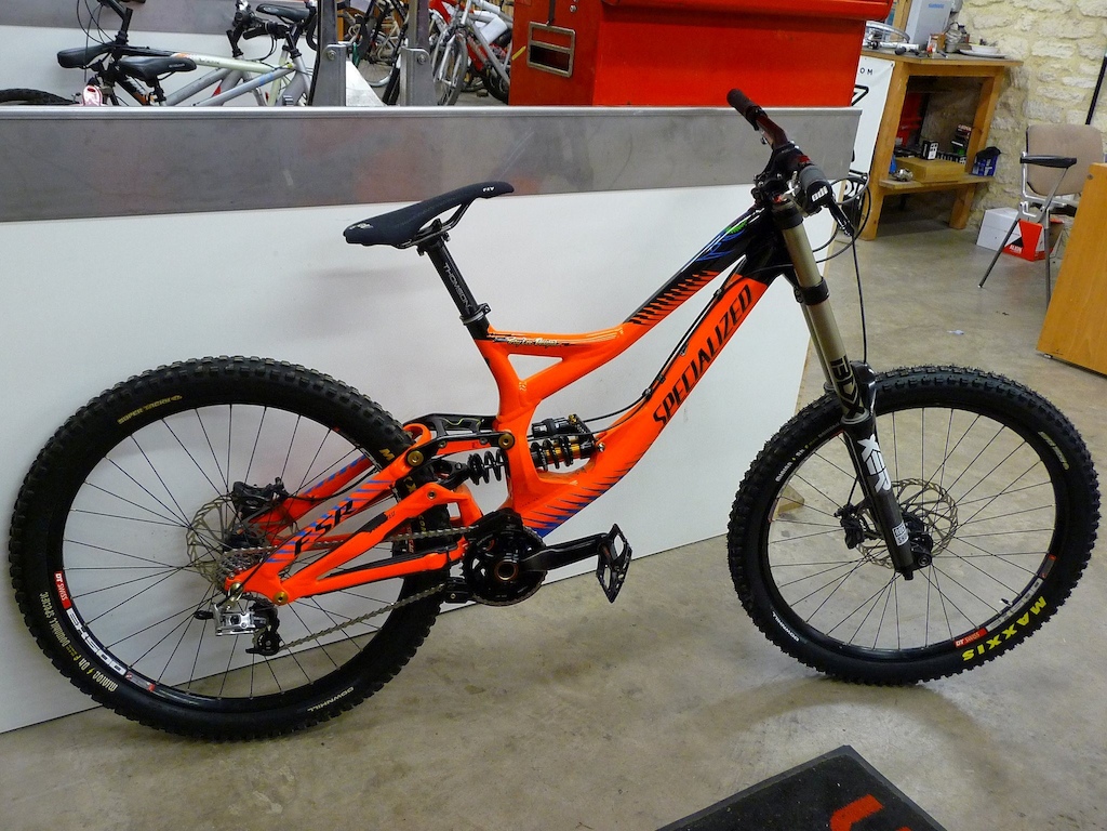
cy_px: 416
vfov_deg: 46.8
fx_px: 959
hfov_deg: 60.0
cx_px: 554
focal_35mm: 30
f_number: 3.4
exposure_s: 1/30
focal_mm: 5
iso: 320
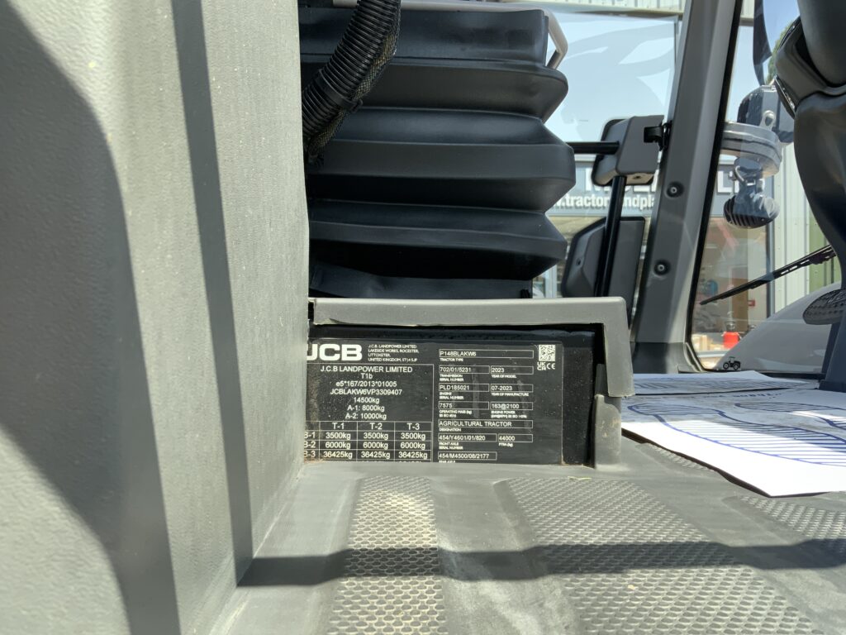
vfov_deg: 48.2
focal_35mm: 29
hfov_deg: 61.7
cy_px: 318
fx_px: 709
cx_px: 423
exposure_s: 1/167
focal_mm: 3
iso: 16
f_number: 1.8
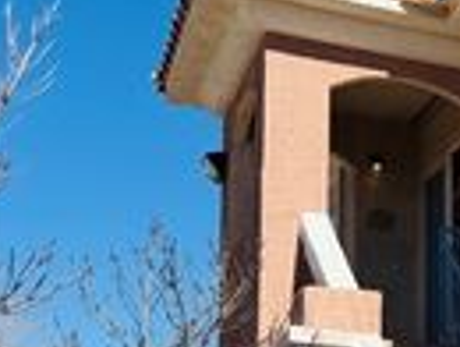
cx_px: 867
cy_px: 420
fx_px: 1225
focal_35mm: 92
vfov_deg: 15.5
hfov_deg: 16.9
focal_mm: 6.76
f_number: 1.78
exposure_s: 1/5319
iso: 80
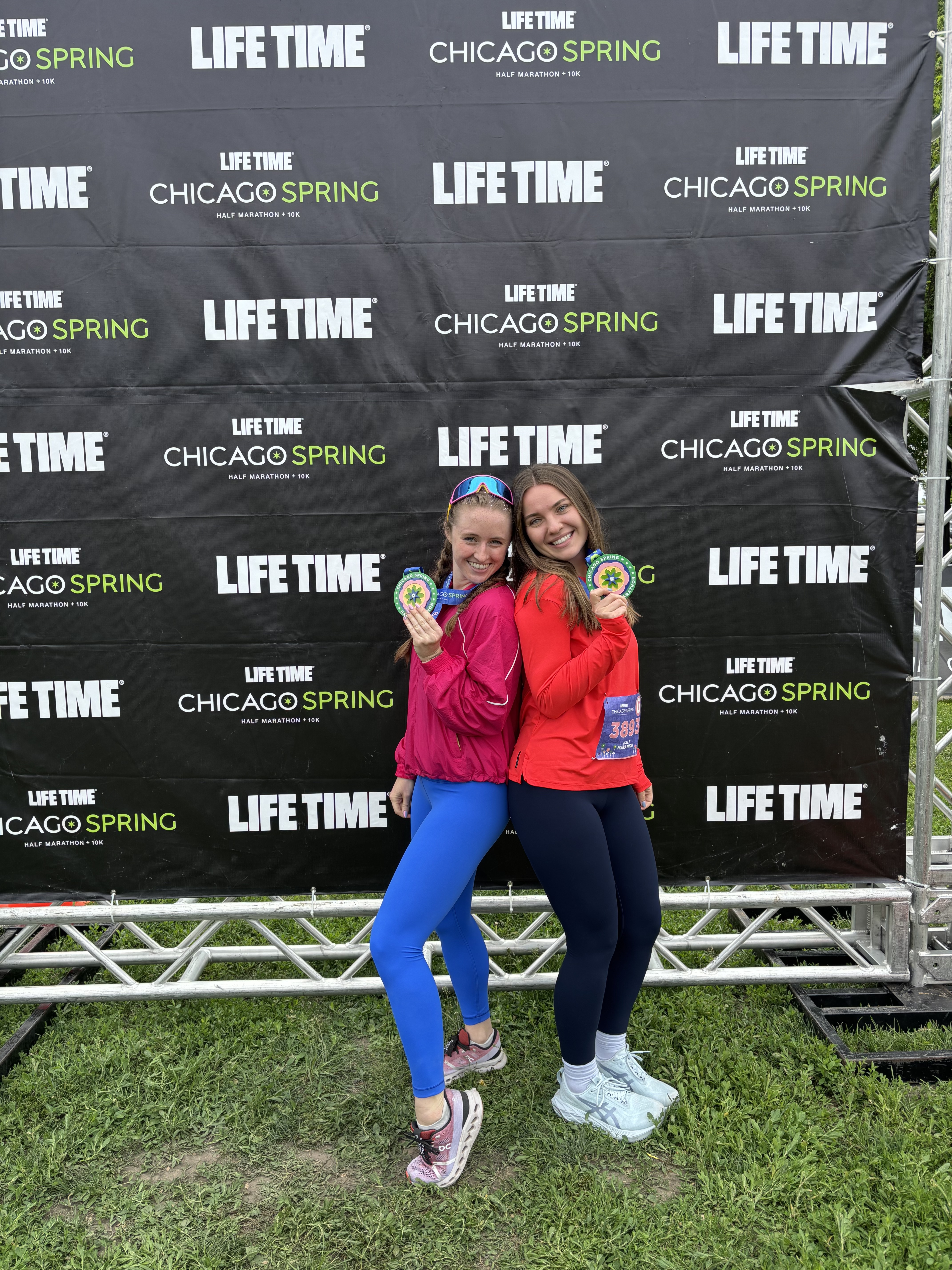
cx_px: 476
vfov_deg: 67.3
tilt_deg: -7.3
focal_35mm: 26
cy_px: 635
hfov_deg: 53.1
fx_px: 953
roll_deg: +1.1
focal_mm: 5.96
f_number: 1.6
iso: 50
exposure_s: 1/970
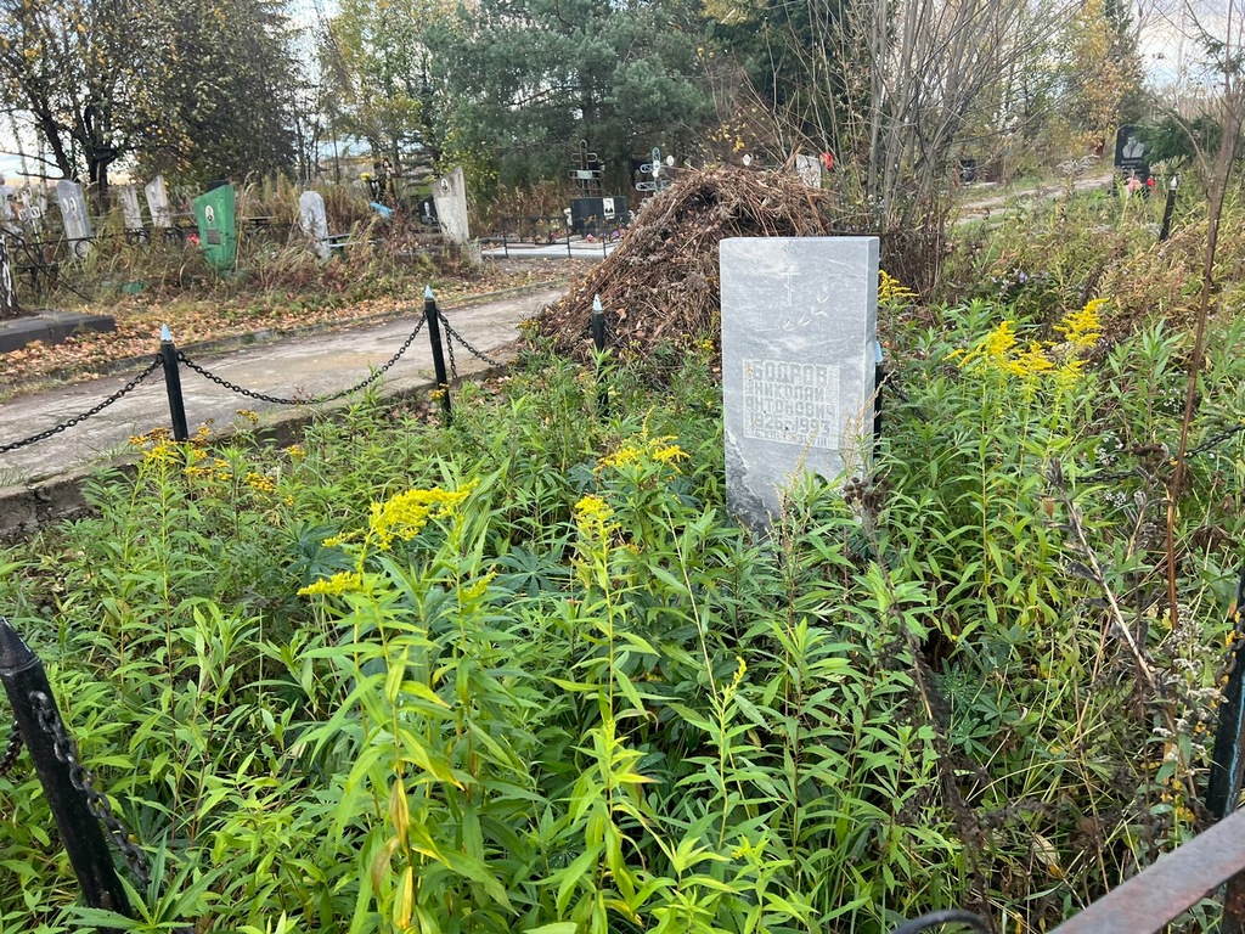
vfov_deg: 53.1
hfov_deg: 67.3
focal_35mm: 26
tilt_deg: -20.5
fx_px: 935
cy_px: 467
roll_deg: -0.3
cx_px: 622
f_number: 1.5
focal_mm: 5.7
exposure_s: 1/247
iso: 40
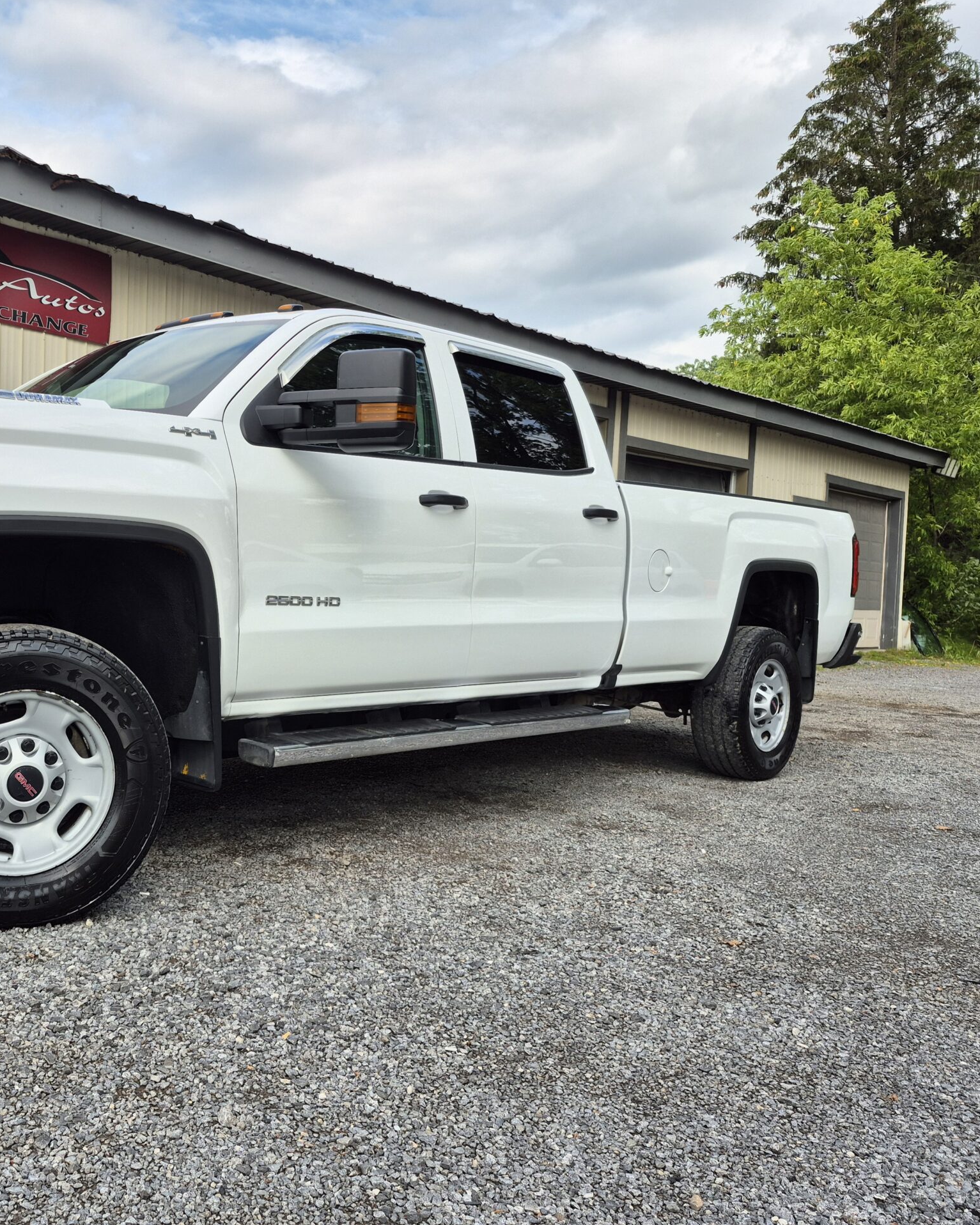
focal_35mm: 30
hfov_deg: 46.7
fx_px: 1088
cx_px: 244
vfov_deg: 58.8
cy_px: 612
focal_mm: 5.4
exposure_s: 1/1056
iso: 25
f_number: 1.8
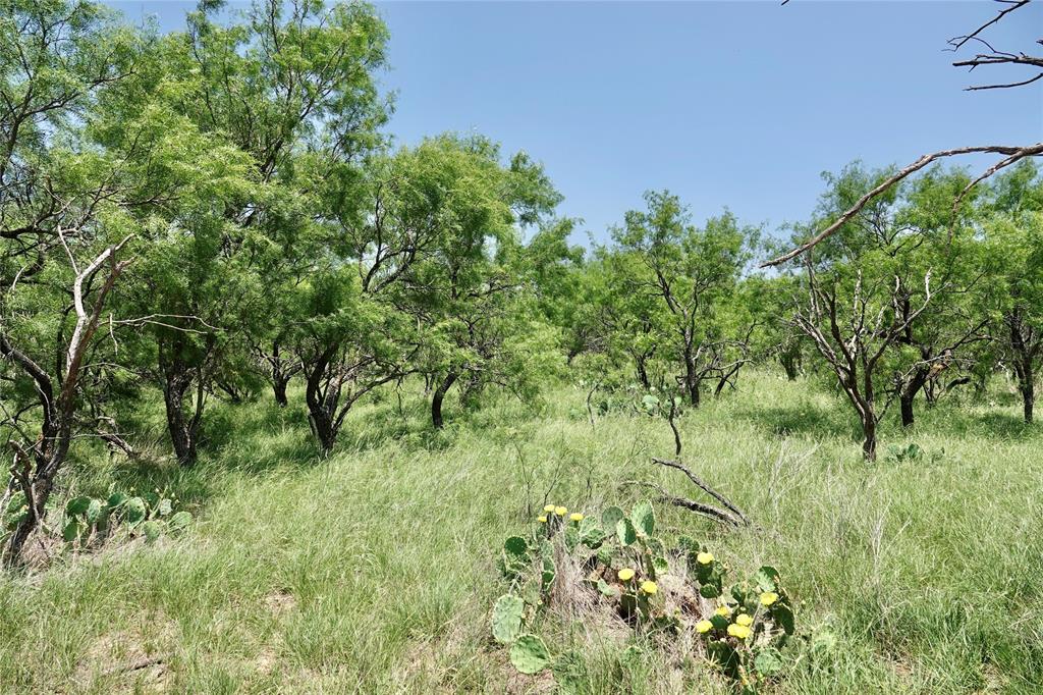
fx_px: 695
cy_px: 348
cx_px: 522
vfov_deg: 53.1
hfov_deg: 73.8
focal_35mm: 24
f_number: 4
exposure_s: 1/640
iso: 100
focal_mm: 8.8
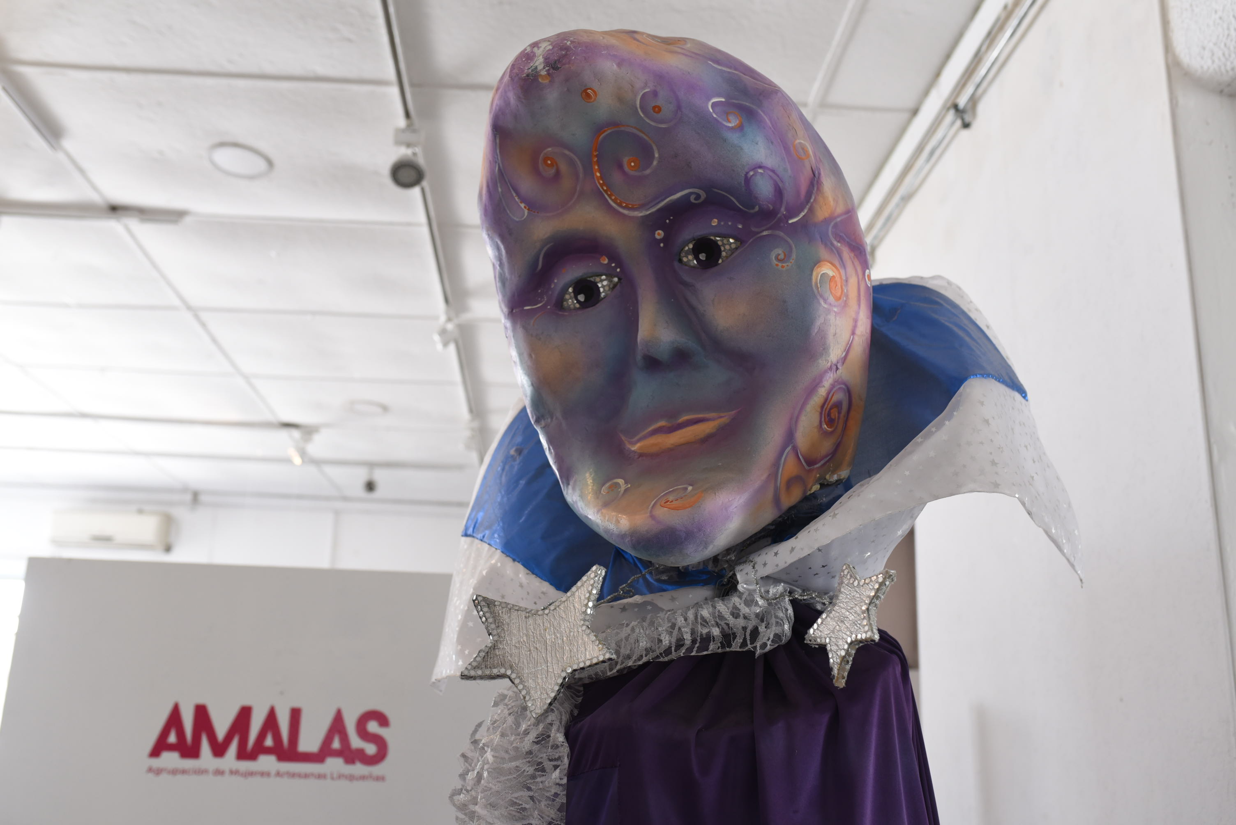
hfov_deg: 54.4
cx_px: 618
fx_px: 1202
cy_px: 412
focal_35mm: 35
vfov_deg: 37.9
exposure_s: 1/100
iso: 800
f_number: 4
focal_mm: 35
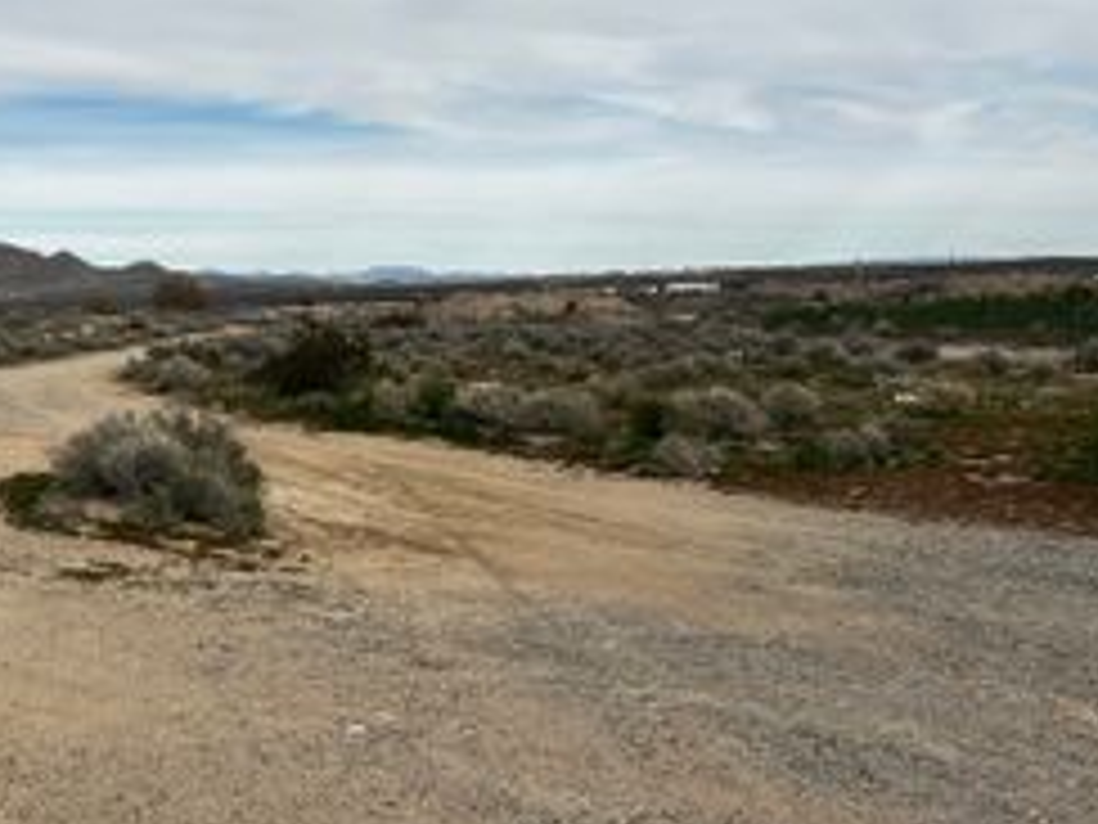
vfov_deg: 31.5
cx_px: 223
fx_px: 1459
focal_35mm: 46
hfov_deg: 39.6
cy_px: 344
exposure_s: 1/5319
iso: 50
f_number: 1.5
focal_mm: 5.7
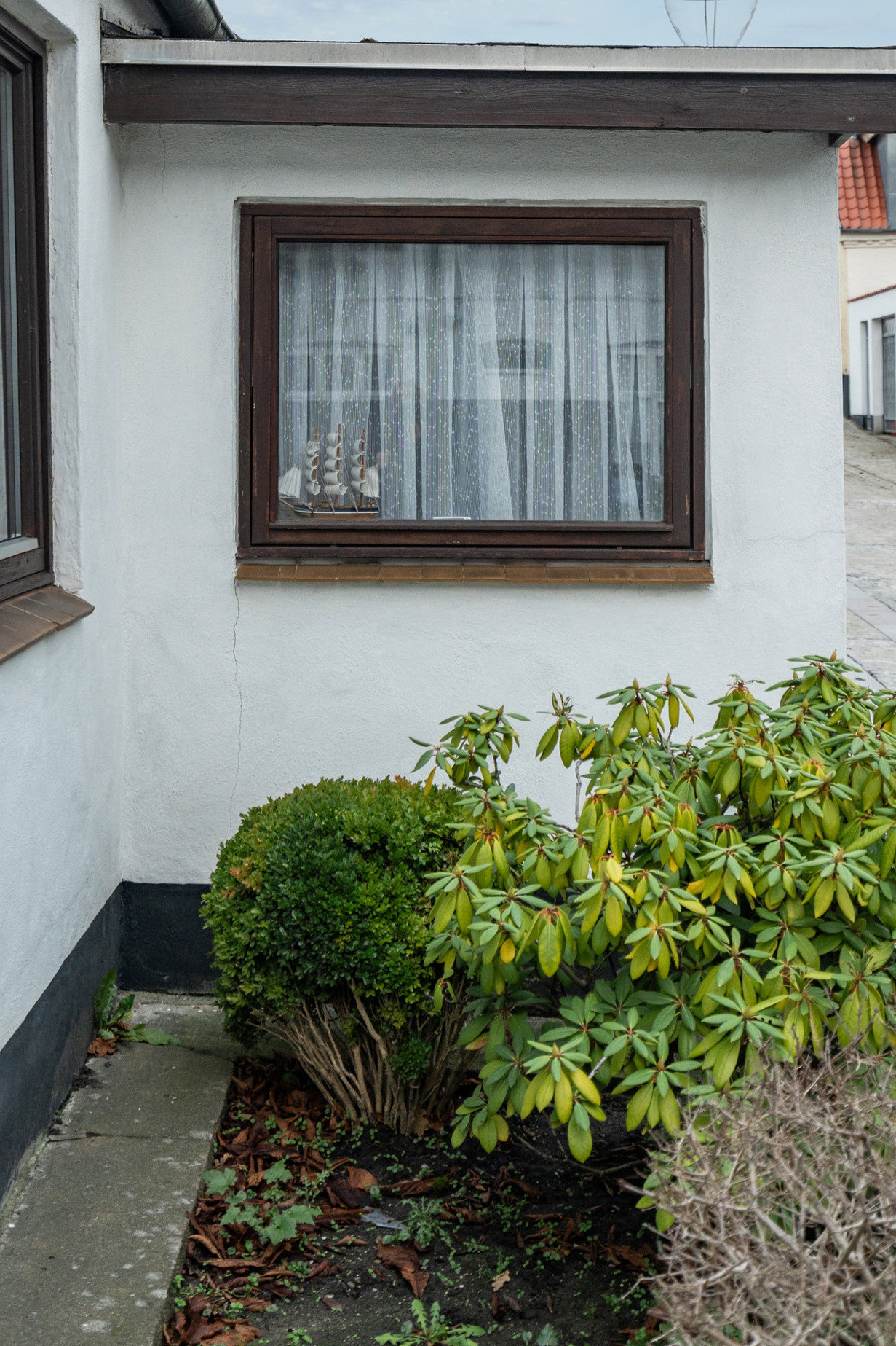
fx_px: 2016
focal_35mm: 54
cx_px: 480
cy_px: 402
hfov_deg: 25.0
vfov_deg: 36.3
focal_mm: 35
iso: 500
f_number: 4
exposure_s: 1/160
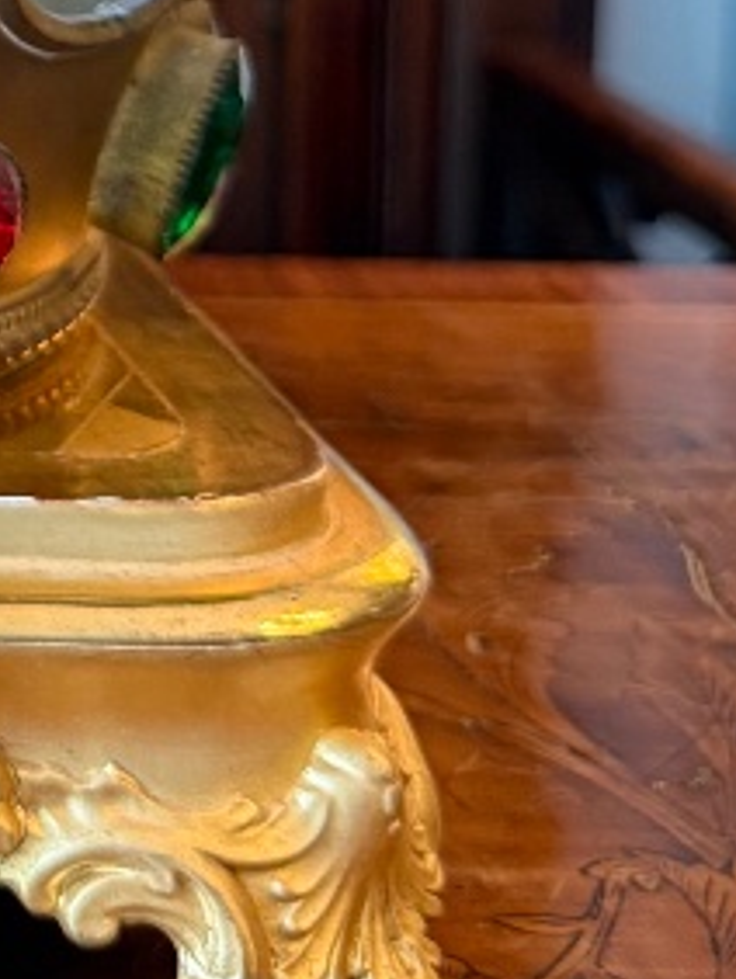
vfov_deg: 17.8
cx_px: -646
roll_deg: -1.3
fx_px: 2887
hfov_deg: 13.0
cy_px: -344
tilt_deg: -3.6
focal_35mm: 102
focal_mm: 6.76
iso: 250
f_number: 1.78
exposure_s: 1/50
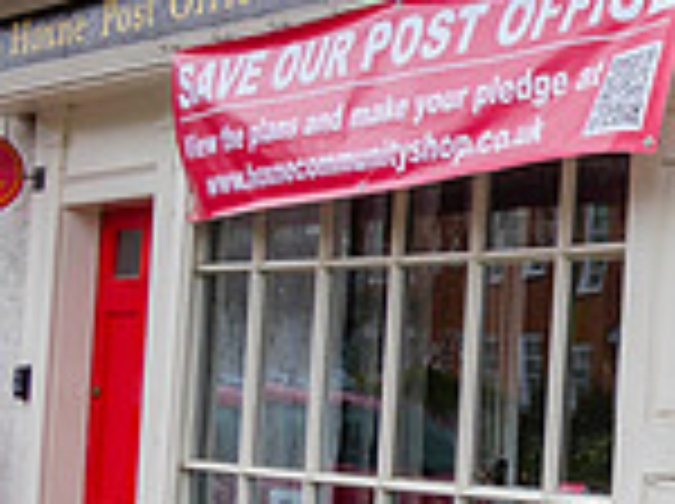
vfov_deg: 15.8
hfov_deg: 17.2
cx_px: 1228
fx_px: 1811
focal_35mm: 93
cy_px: 272
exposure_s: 1/200
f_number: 6.3
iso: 200
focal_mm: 12
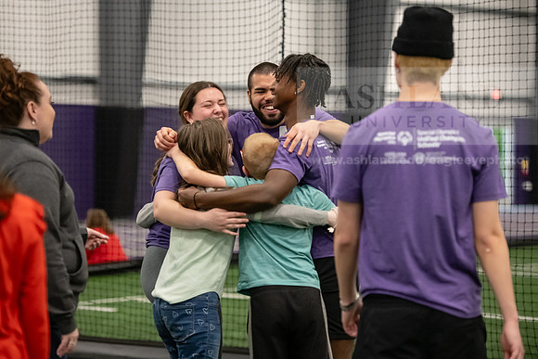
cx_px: 269
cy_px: 180
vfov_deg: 11.8
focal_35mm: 116
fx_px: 1734
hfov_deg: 17.6
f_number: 3.2
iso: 4000
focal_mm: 116
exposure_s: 1/320
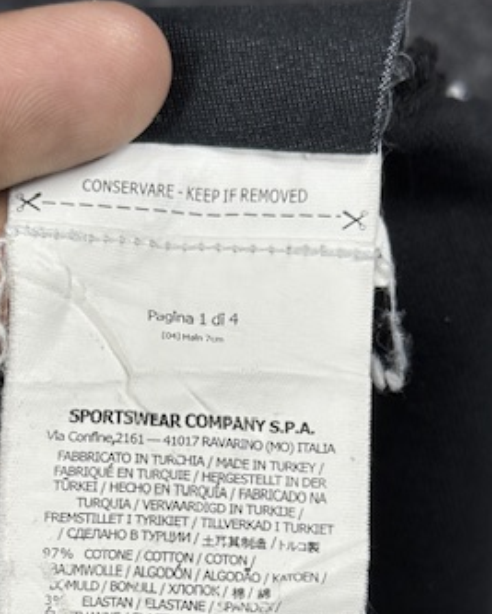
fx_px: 1636
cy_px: 492
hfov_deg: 17.1
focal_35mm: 90
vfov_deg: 21.0
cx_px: 188
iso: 50
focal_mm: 6.76
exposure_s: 1/100
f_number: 1.78
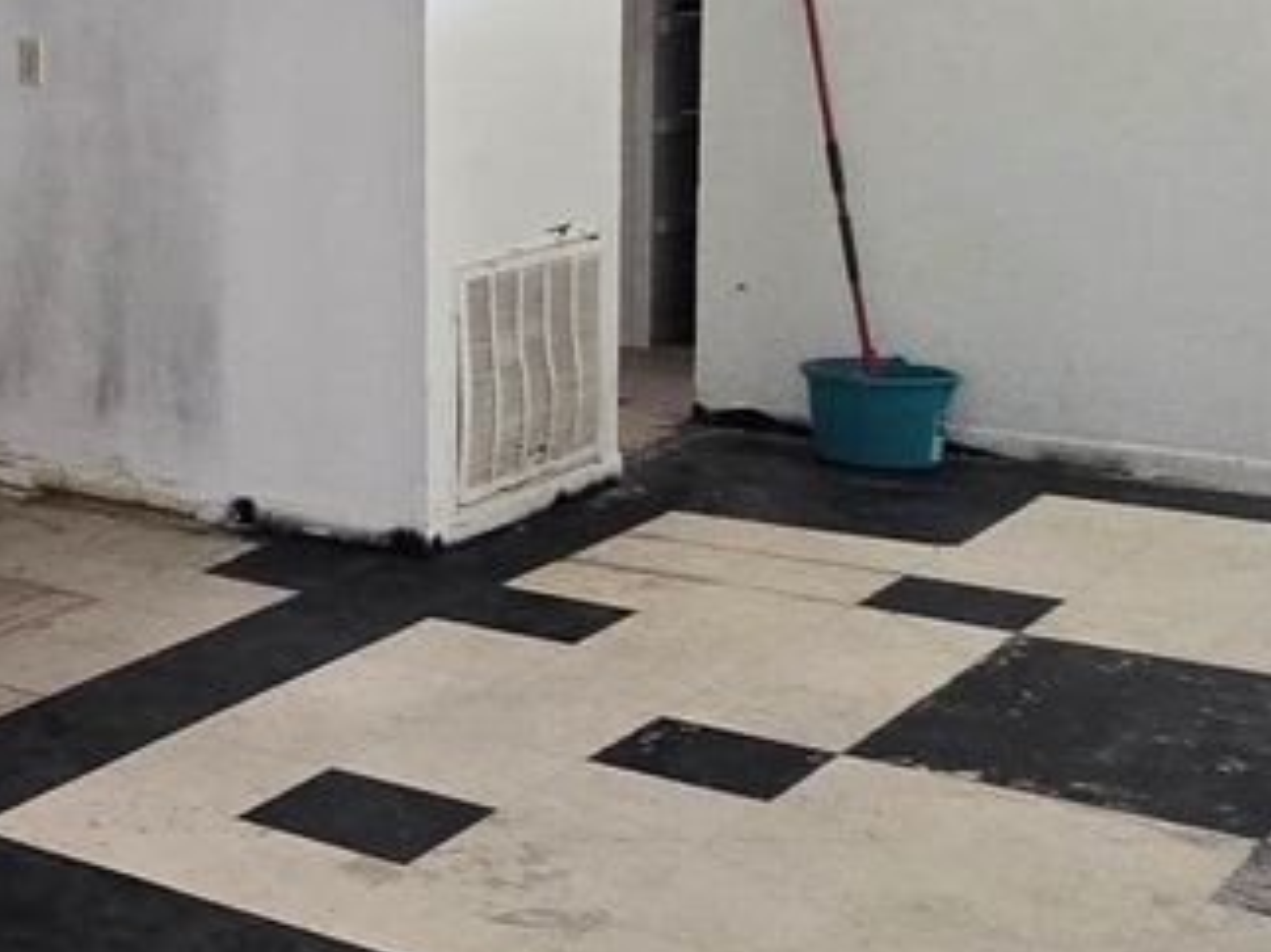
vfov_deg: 25.1
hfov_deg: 27.6
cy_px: 350
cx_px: -390
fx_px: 2129
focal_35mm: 58
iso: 500
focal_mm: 2.2
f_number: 2.2
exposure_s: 1/60
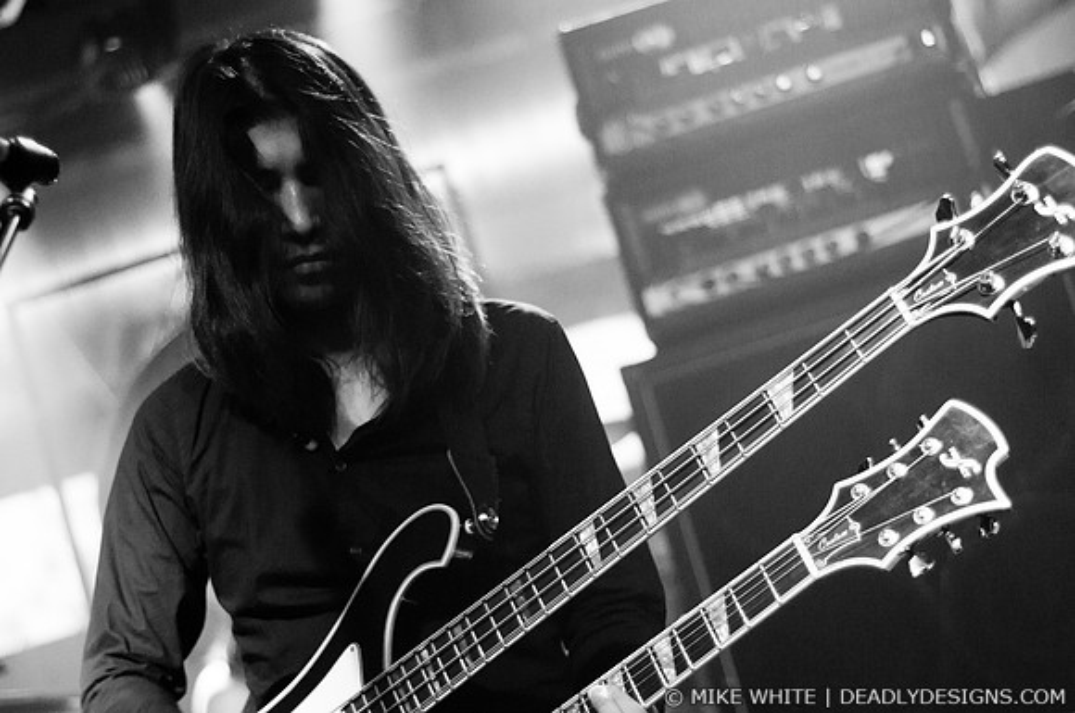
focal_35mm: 75
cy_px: 356
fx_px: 2236
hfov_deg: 27.0
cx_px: 538
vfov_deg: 18.1
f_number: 1.8
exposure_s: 1/20
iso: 1000
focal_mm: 50
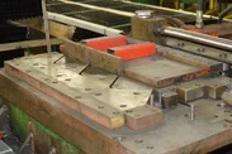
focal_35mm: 72
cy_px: 91
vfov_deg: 18.9
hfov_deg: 27.8
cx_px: 169
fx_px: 464
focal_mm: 22
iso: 2200
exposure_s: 1/60
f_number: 3.5
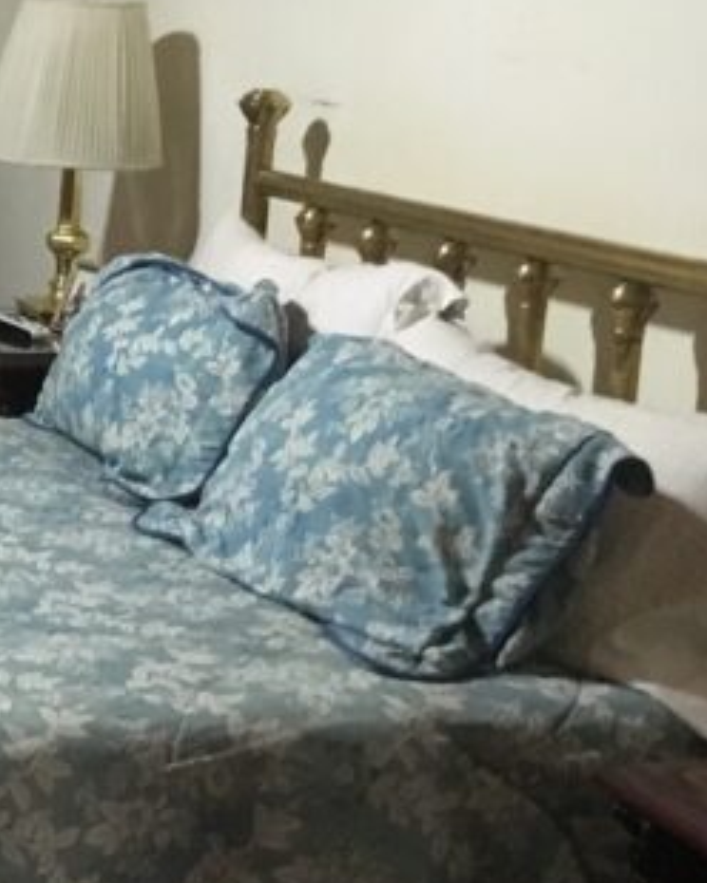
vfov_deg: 26.0
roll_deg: -1.5
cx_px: -422
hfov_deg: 18.1
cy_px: 365
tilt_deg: -10.9
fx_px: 1909
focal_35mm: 73
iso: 320
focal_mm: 4.15
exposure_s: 1/15
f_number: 2.2
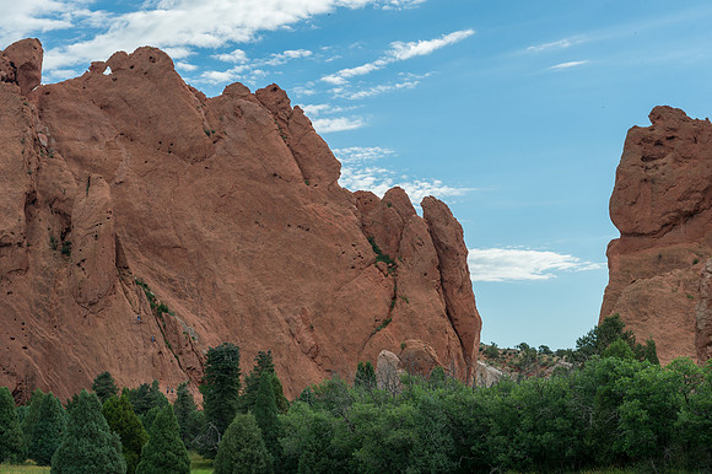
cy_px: 237
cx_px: 356
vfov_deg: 19.4
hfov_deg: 28.9
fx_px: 1384
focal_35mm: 70
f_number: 11
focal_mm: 70
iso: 140
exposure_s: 1/250
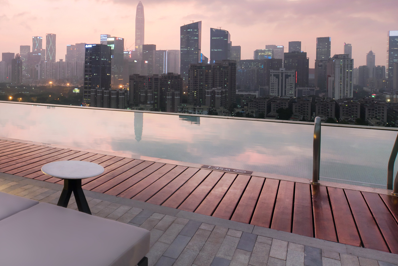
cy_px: 42
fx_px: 376
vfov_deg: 37.1
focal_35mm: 34
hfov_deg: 51.1
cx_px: 61
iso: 400
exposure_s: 1/6
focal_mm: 17
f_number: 8
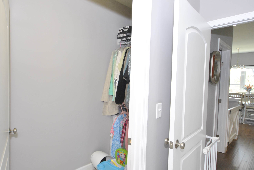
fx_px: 148
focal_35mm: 21
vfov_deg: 59.6
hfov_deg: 80.7
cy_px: 89
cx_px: 110
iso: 280
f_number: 4
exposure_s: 1/30
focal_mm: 10
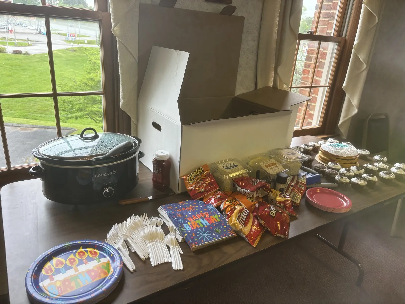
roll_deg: -4.8
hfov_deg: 67.3
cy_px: 152
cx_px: 202
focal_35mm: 26
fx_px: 304
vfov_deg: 53.1
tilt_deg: -20.5
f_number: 1.6
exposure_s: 1/120
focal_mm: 5.96
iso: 50
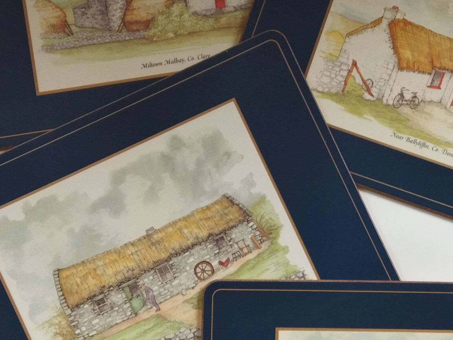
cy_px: 198
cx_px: 338
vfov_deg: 21.3
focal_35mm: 69
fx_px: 903
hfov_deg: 27.8
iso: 149
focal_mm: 4.71
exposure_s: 1/50
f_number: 1.79
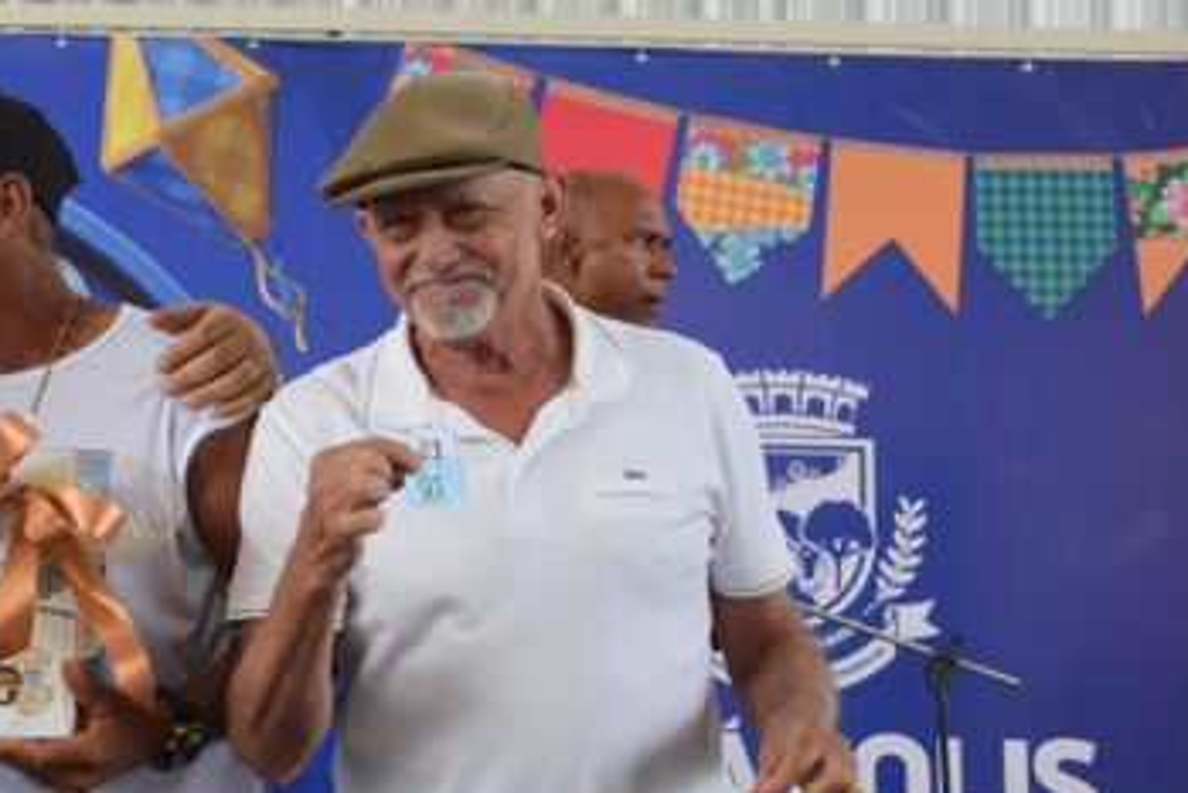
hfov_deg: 23.7
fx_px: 2740
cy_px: 264
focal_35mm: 83
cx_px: 89
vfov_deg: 16.4
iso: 400
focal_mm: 26
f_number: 6.3
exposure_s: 1/160
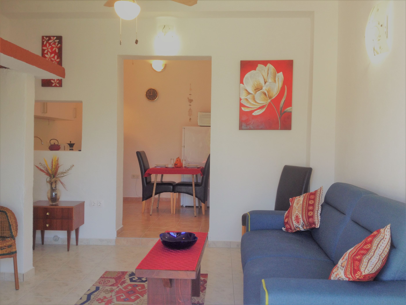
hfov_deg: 52.6
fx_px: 411
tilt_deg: -5.9
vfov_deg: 40.7
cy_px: 152
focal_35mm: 35
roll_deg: -1.0
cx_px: 203
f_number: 2.4
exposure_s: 1/60
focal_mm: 4.28
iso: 64
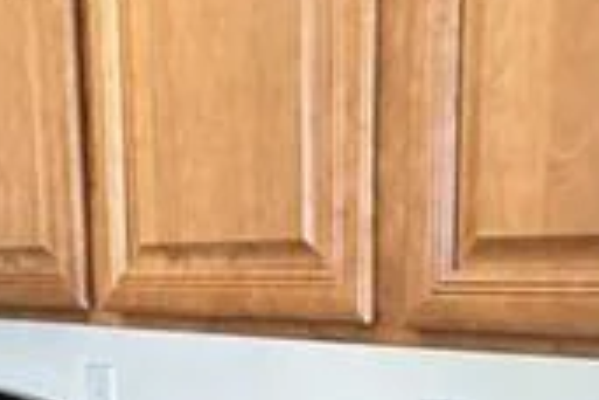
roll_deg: +0.0
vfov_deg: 18.6
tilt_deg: -12.8
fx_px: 1131
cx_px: 224
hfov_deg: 29.5
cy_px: 523
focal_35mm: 68
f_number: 2.2
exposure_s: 1/60
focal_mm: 2.22
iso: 500
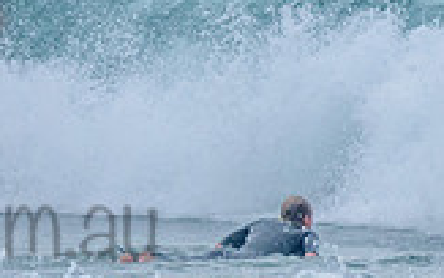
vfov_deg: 0.6
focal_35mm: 2218
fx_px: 26848
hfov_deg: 0.9
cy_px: 77
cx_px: -129
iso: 1600
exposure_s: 1/2000
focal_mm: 500
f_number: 5.6
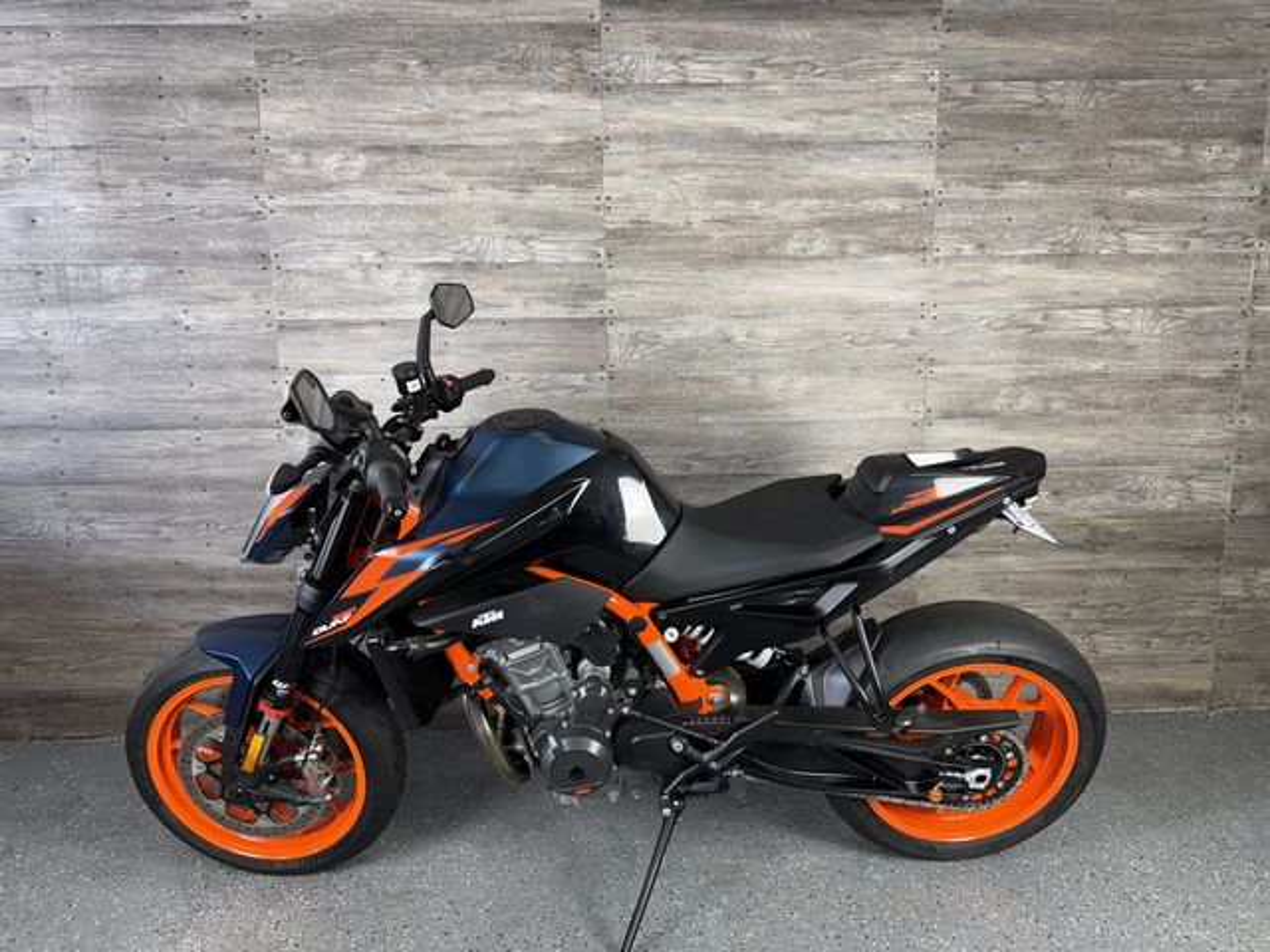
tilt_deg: -8.9
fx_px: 881
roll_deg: +1.3
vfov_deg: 56.8
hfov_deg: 71.6
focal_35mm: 24
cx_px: 635
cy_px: 476
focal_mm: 6.76
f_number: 1.78
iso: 64
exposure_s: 1/36
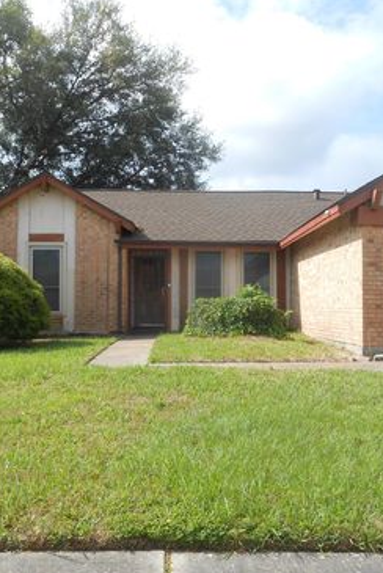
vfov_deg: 51.8
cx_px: 188
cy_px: 290
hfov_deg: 36.0
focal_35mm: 37
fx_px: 589
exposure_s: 1/640
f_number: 3.5
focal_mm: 4.6
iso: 80
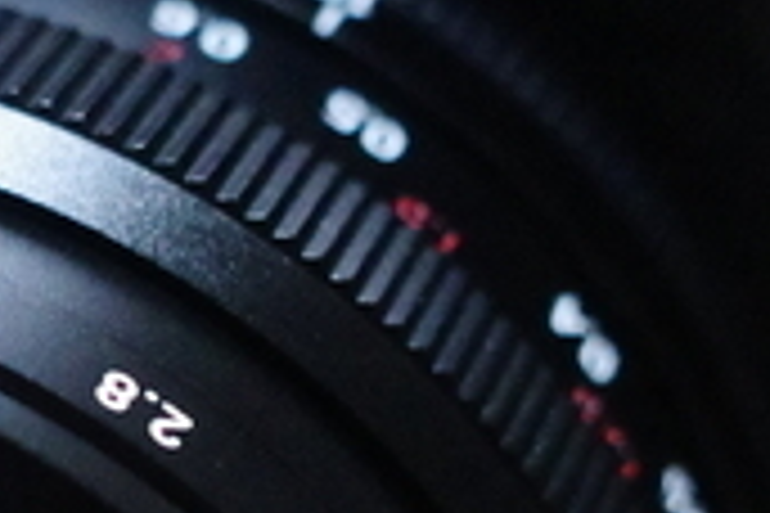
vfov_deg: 7.0
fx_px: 4192
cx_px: 41
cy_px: 477
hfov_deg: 10.4
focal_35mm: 196
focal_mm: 18.3
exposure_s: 1/30
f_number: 2.8
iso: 5000
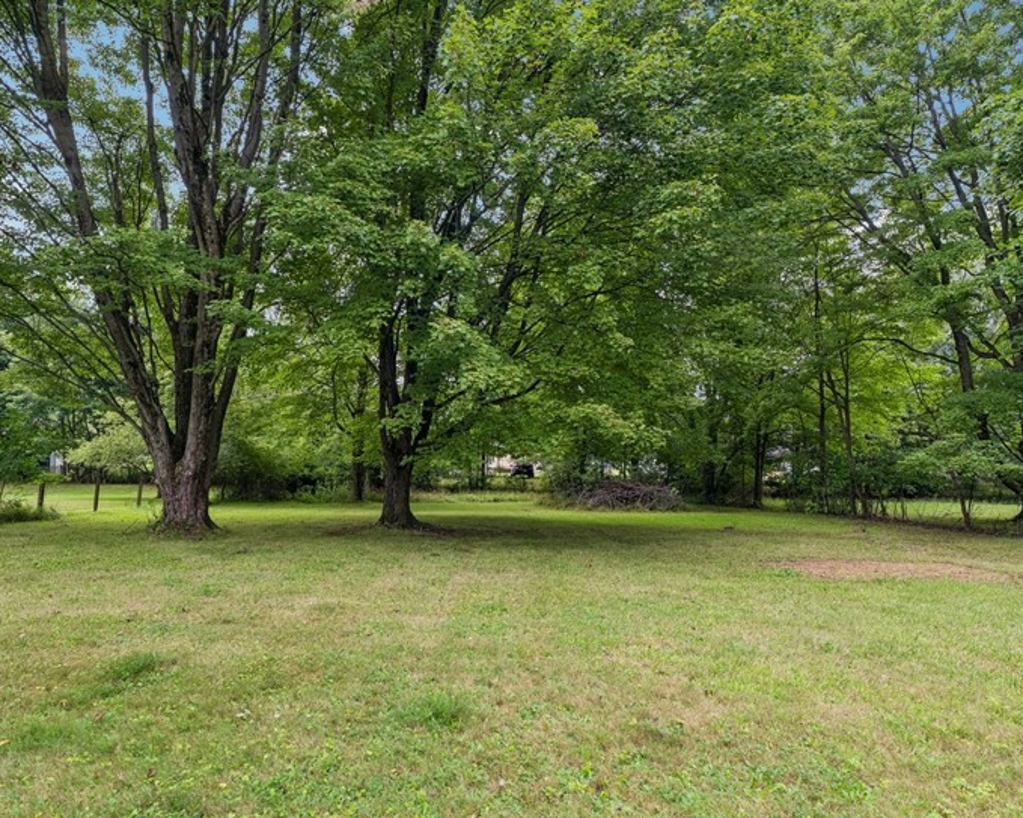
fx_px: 636
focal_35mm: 21
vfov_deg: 65.2
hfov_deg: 77.6
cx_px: 482
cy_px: 472
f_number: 8
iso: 200
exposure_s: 1/10
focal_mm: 14
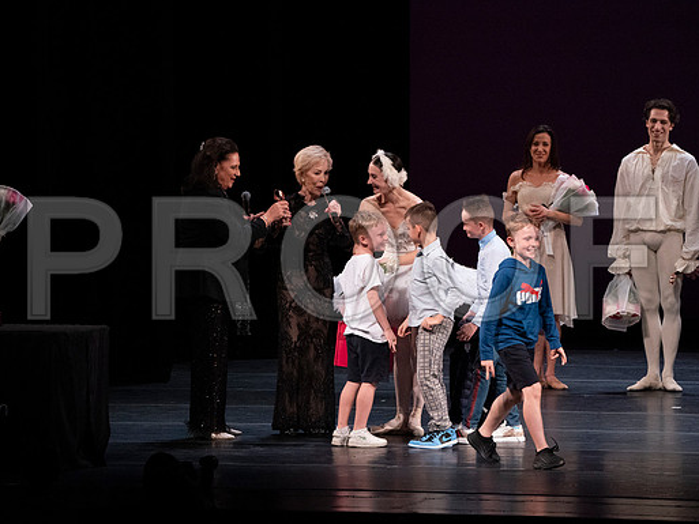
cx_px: 328
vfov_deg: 4.6
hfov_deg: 6.1
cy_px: 262
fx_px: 6524
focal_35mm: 323
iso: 12800
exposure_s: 1/320
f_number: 11
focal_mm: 297
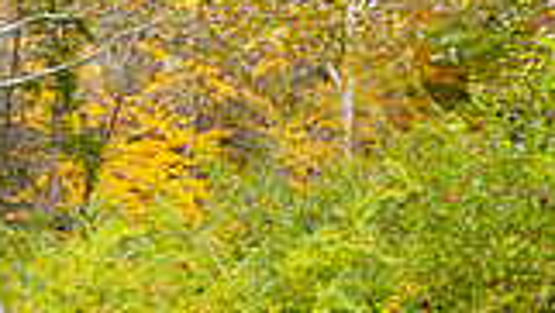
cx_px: -114
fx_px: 1886
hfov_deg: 16.1
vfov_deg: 9.4
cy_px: 399
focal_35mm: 128
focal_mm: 34
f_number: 4.5
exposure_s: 1/160
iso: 400
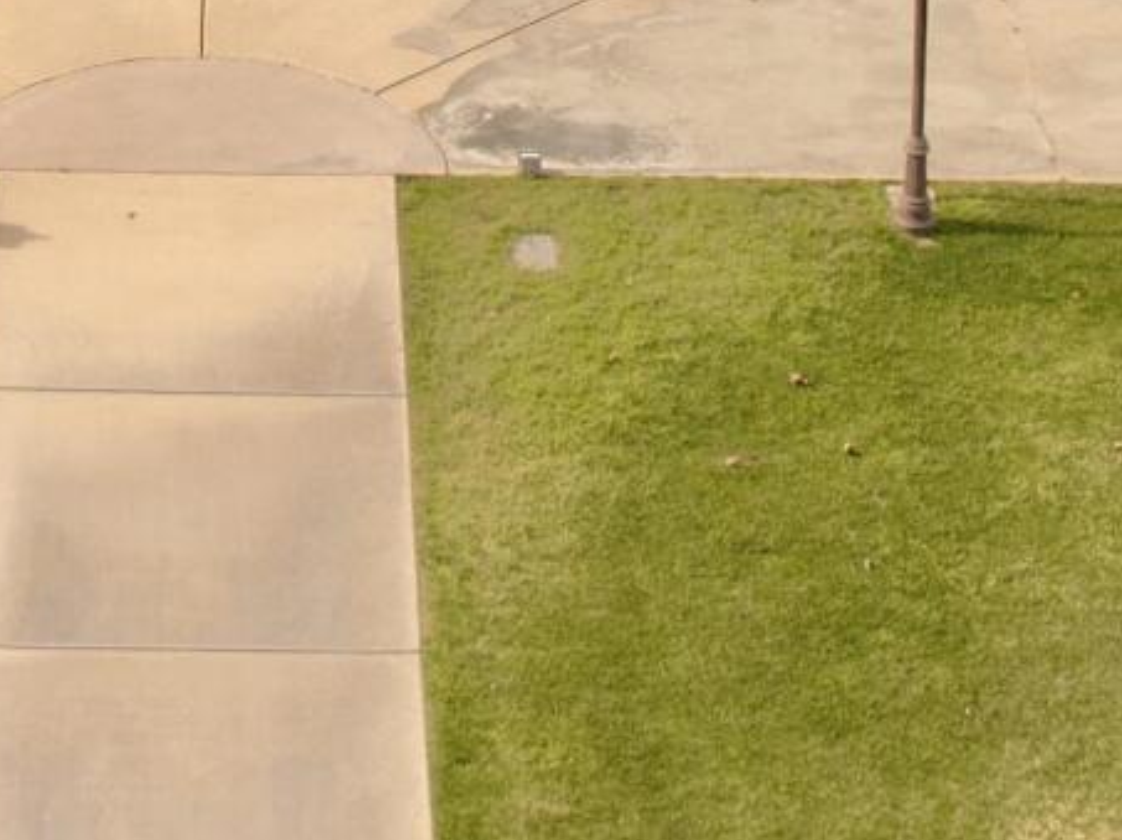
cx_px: 282
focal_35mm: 159
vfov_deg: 8.7
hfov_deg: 12.4
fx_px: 5150
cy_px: -917
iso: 200
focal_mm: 12.29
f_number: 2.8
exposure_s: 1/40
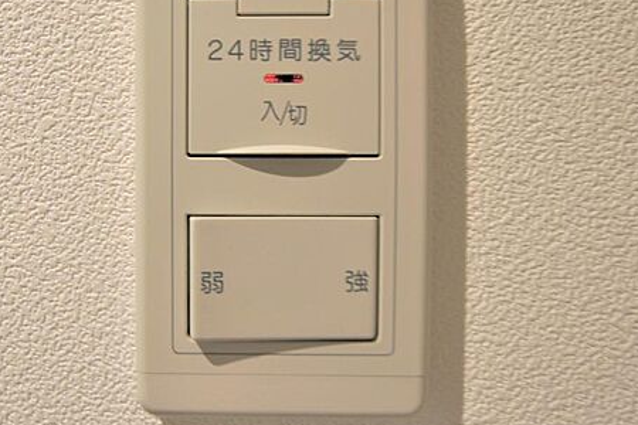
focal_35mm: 28
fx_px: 491
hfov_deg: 65.8
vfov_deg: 46.4
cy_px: 159
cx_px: 281
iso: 160
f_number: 4
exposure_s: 1/30
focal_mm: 13
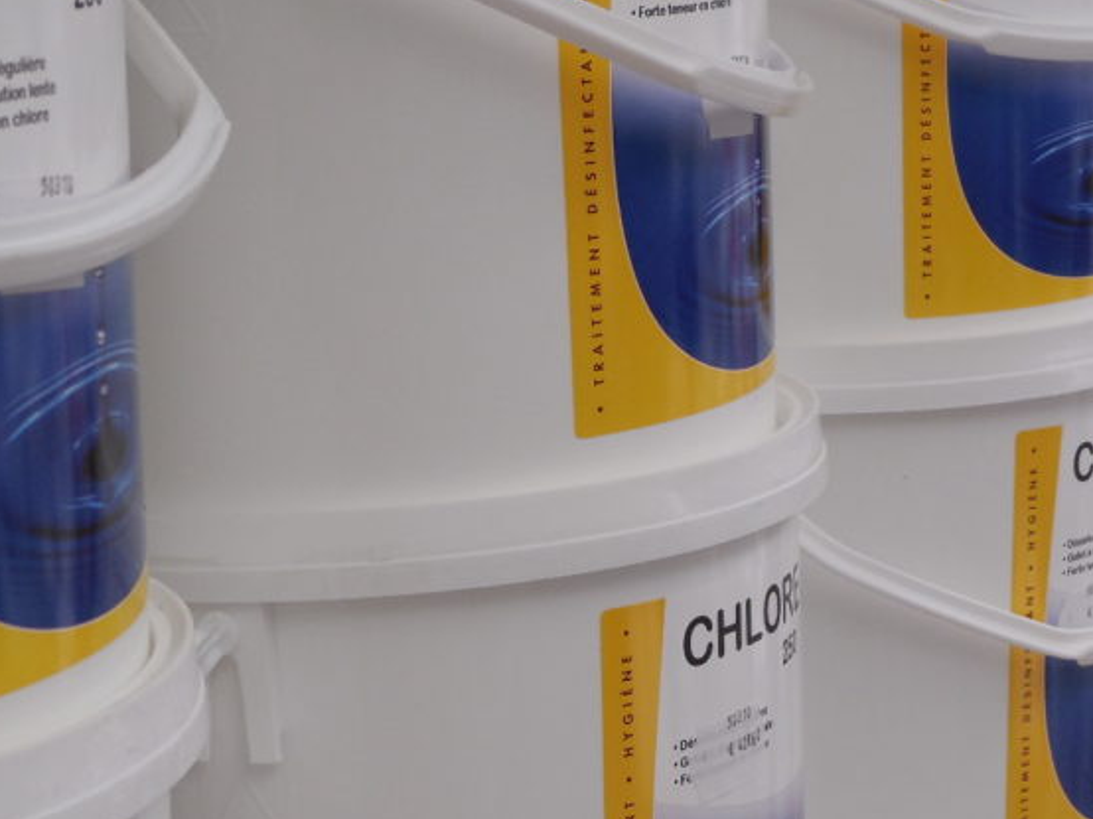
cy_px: 482
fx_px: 3093
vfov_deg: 15.1
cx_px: 746
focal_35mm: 98
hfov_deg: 20.0
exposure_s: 1/40
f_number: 4
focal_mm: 9.4
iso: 125
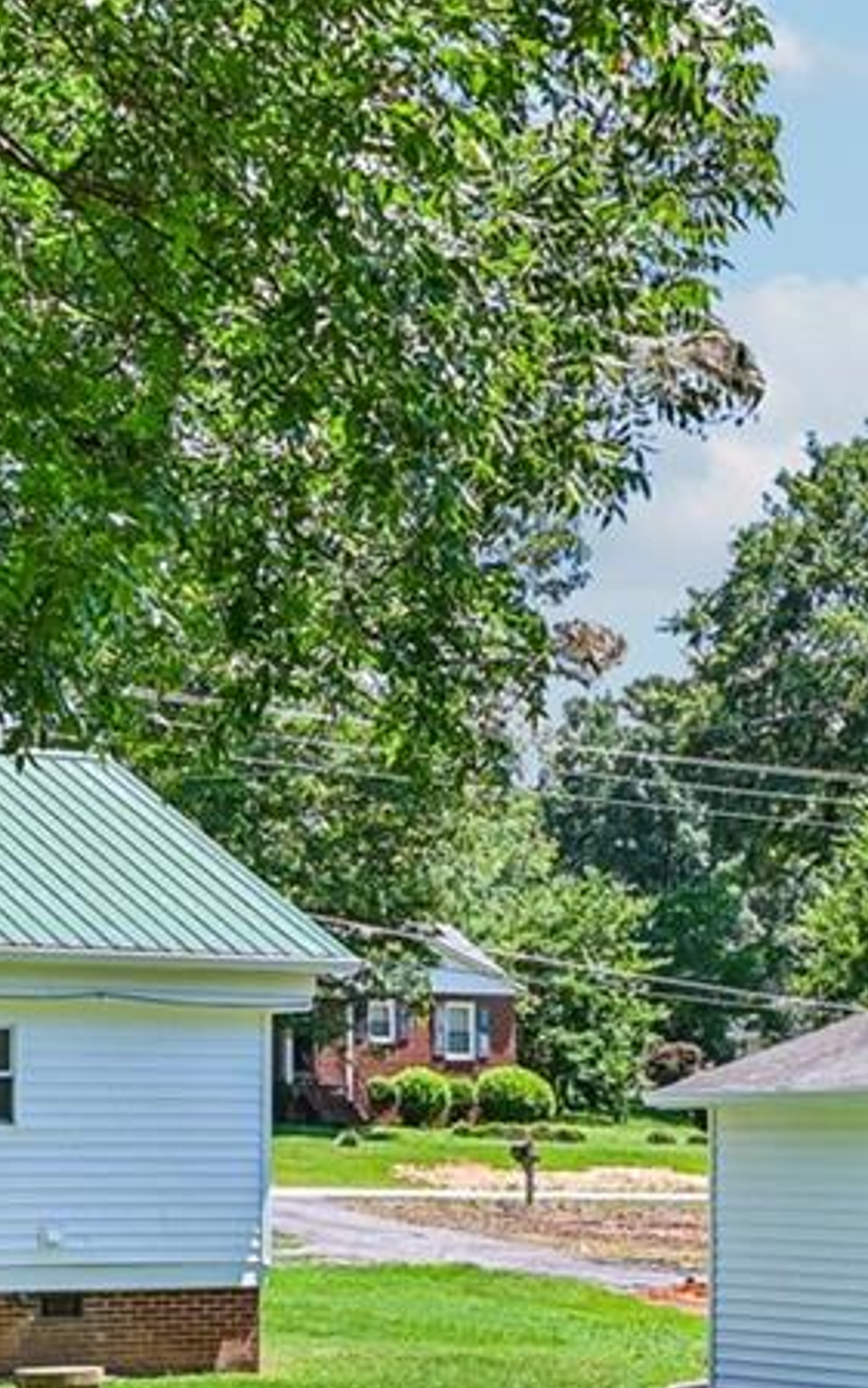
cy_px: 1192
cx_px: 775
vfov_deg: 21.4
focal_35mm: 95
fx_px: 3605
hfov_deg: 13.6
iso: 100
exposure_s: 1/160
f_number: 8
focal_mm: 20.5
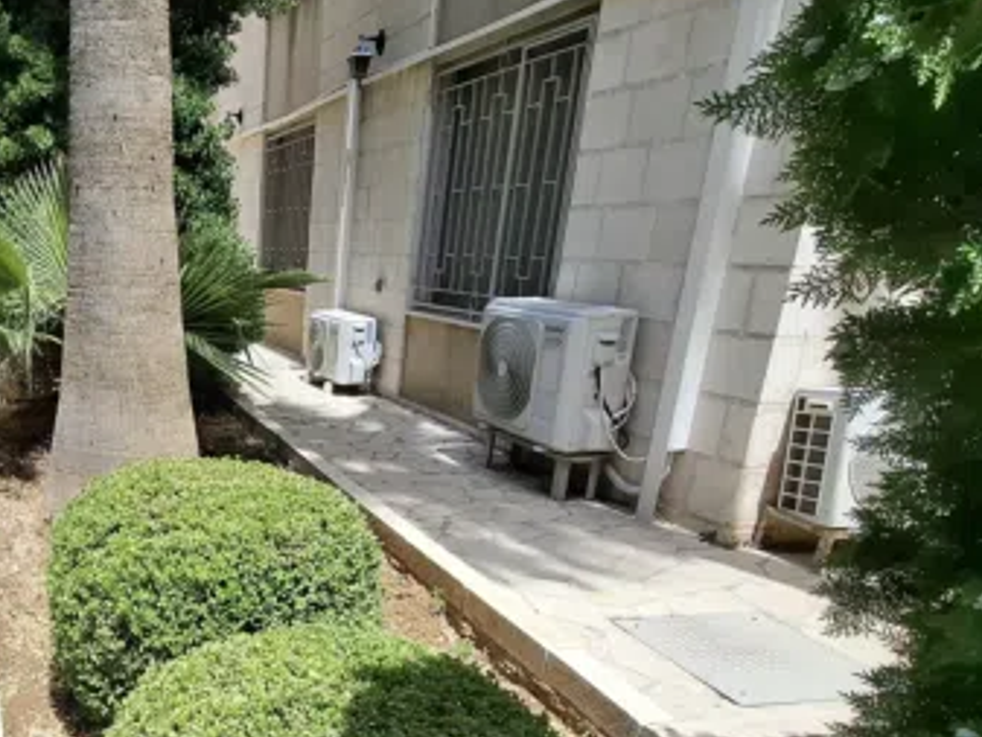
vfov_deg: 50.0
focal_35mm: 27
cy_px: 517
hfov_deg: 58.2
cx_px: 143
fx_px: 766
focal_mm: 1.74
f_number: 2.2
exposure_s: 1/1073
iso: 40
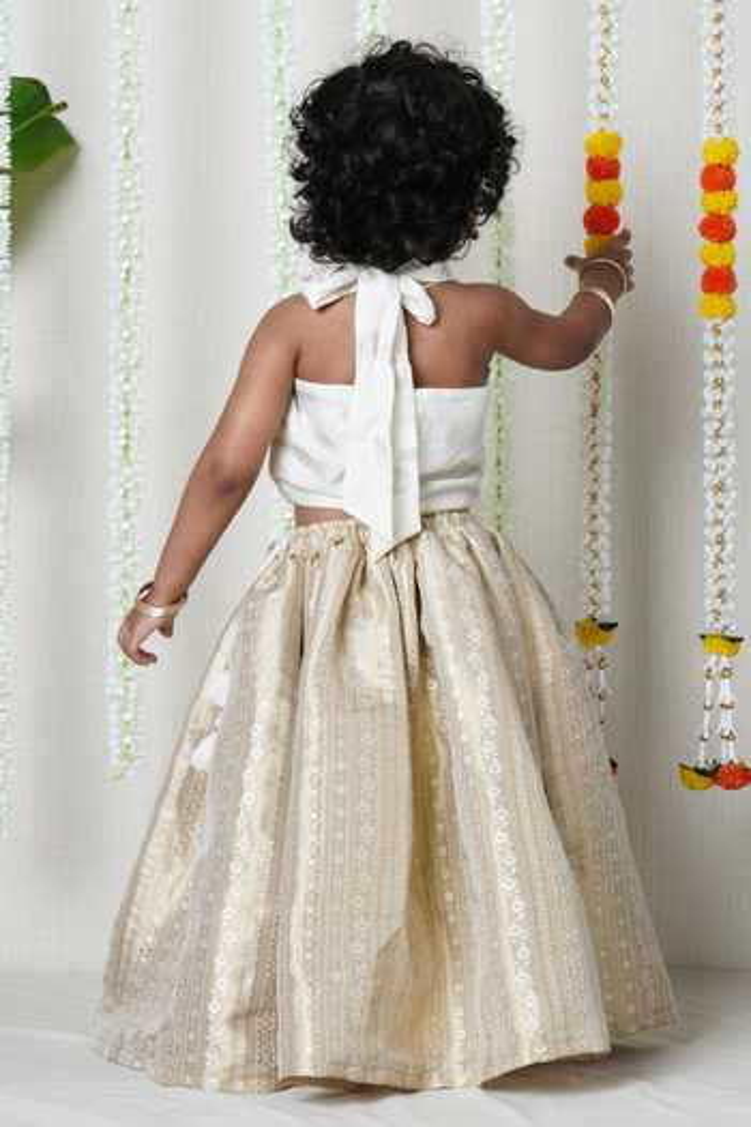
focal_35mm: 64
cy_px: 564
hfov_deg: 21.2
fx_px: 2003
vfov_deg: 31.4
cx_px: 376
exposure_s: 1/160
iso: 125
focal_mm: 64
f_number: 8
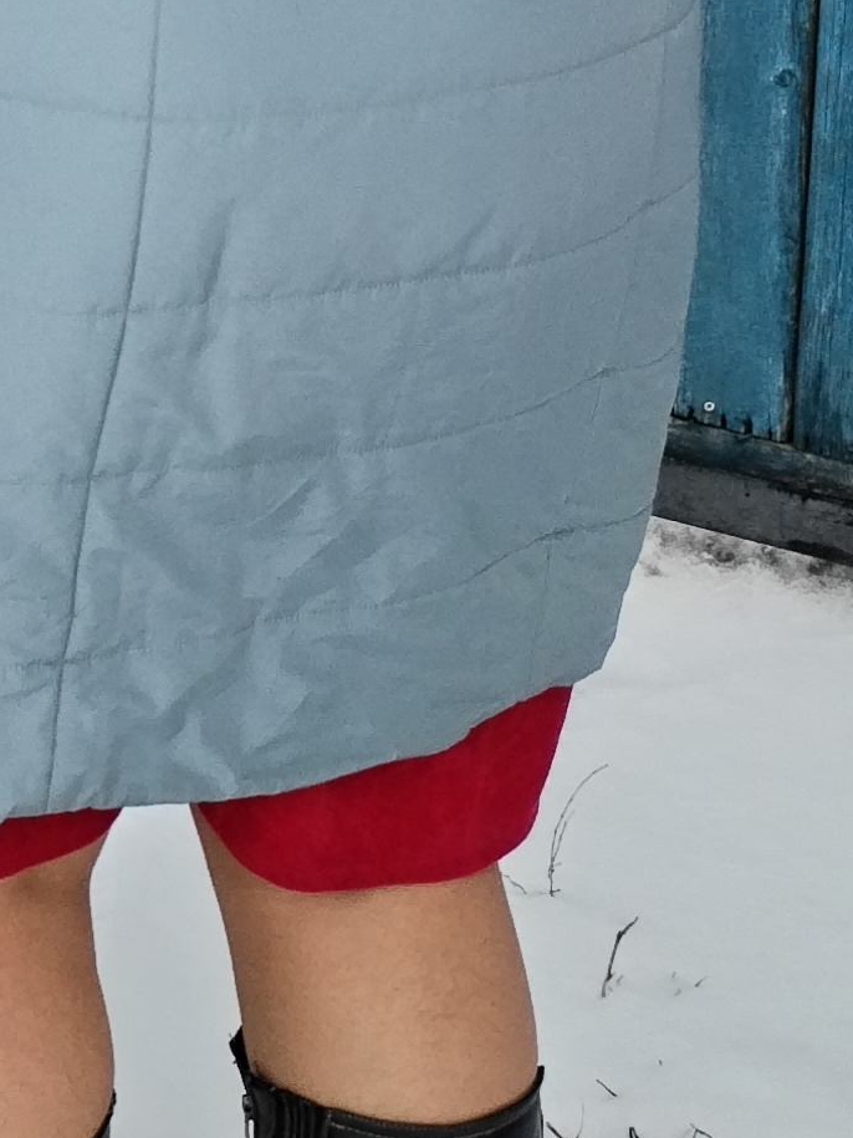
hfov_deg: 10.6
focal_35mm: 131
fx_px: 4305
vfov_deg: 14.5
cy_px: -306
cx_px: -699
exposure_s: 1/612
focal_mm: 4.75
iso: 100
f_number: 1.8
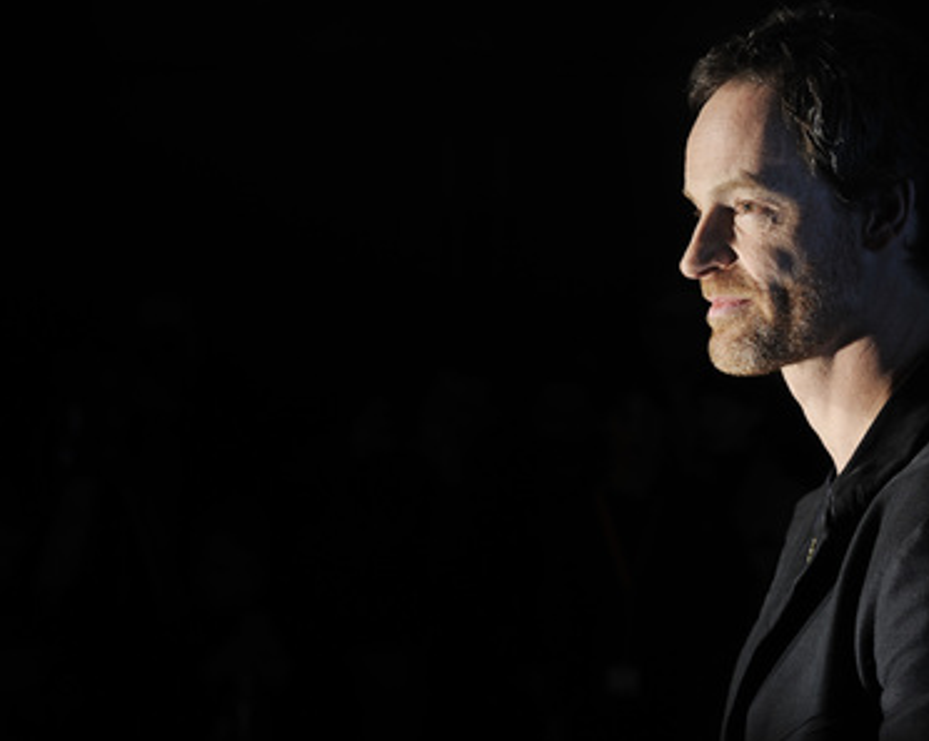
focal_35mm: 132
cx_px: 501
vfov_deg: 11.7
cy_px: 372
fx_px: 3626
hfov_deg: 14.6
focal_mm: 116
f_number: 8
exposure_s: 1/320
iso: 200
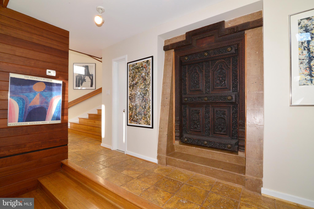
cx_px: 157
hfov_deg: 96.7
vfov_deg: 73.8
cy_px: 104
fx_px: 140
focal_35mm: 16
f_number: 13
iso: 1600
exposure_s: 1/60
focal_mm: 16
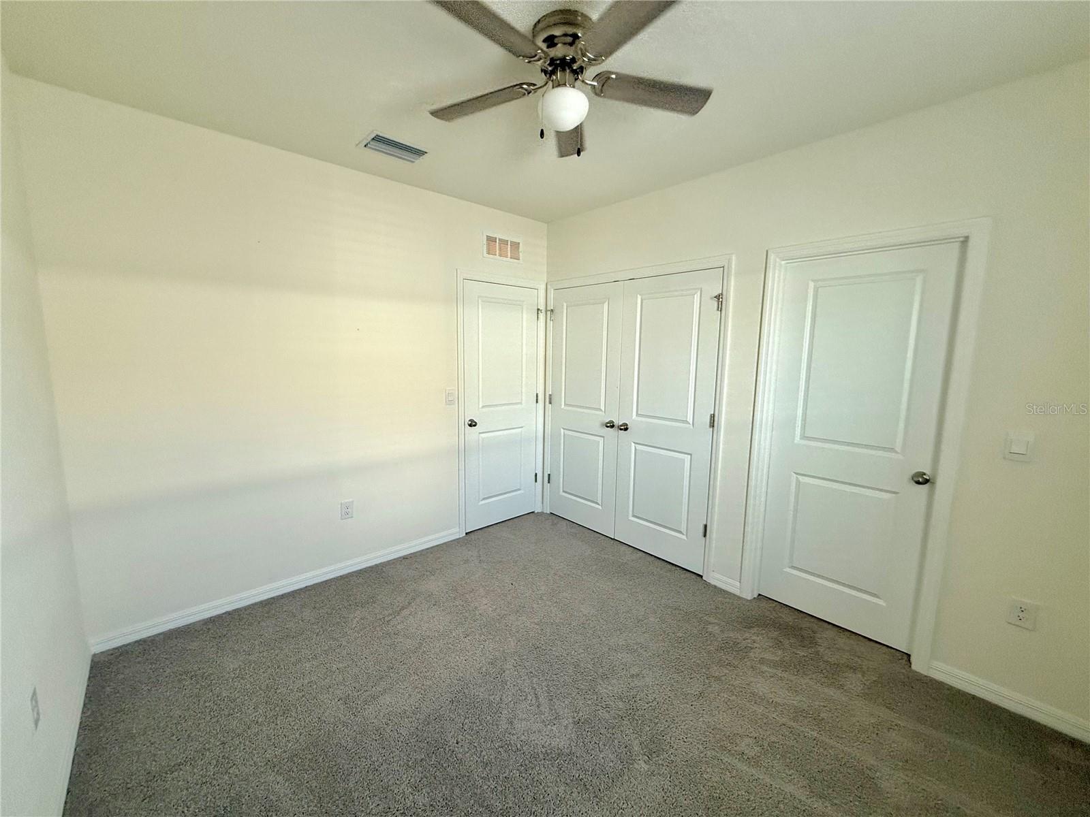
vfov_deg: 85.7
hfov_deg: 102.1
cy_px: 408
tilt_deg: -4.2
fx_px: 441
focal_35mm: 14
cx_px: 545
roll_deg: +1.8
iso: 200
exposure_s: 1/99
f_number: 2.2
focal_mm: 2.22
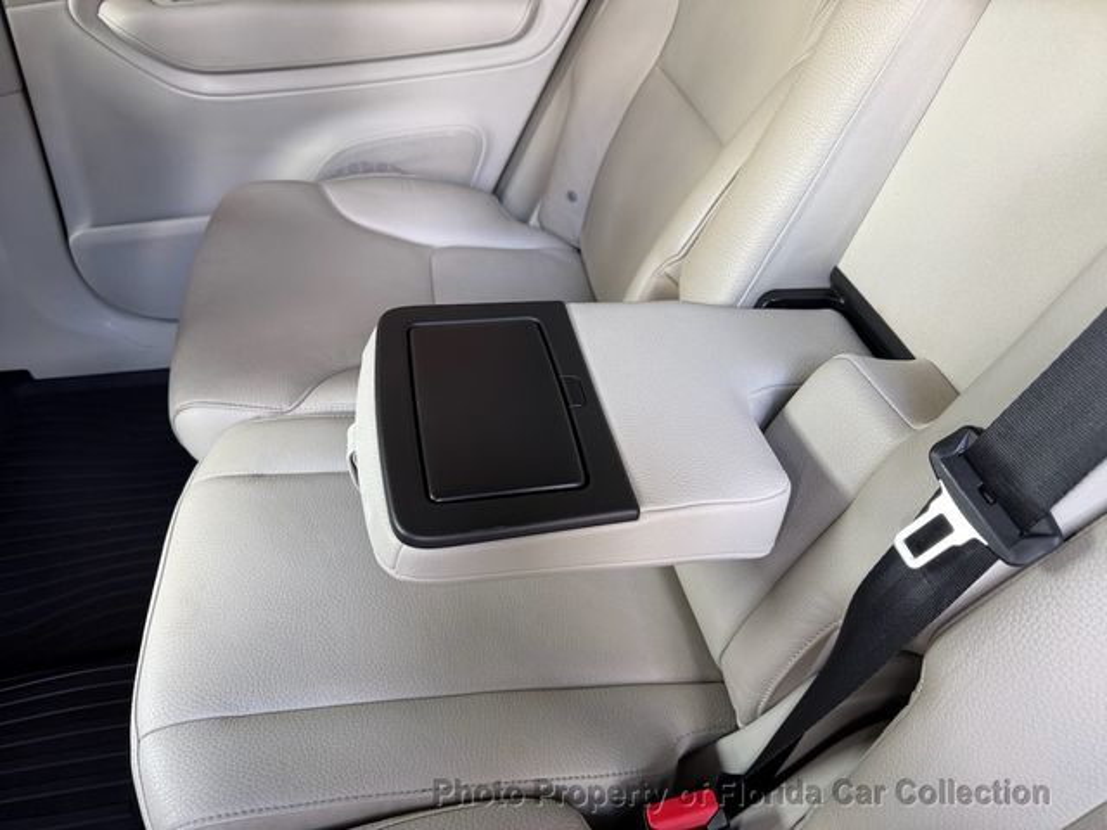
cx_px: 554
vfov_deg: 56.8
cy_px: 415
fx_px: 768
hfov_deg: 71.6
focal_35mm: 24
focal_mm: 6.76
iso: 200
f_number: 1.78
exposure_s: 1/121
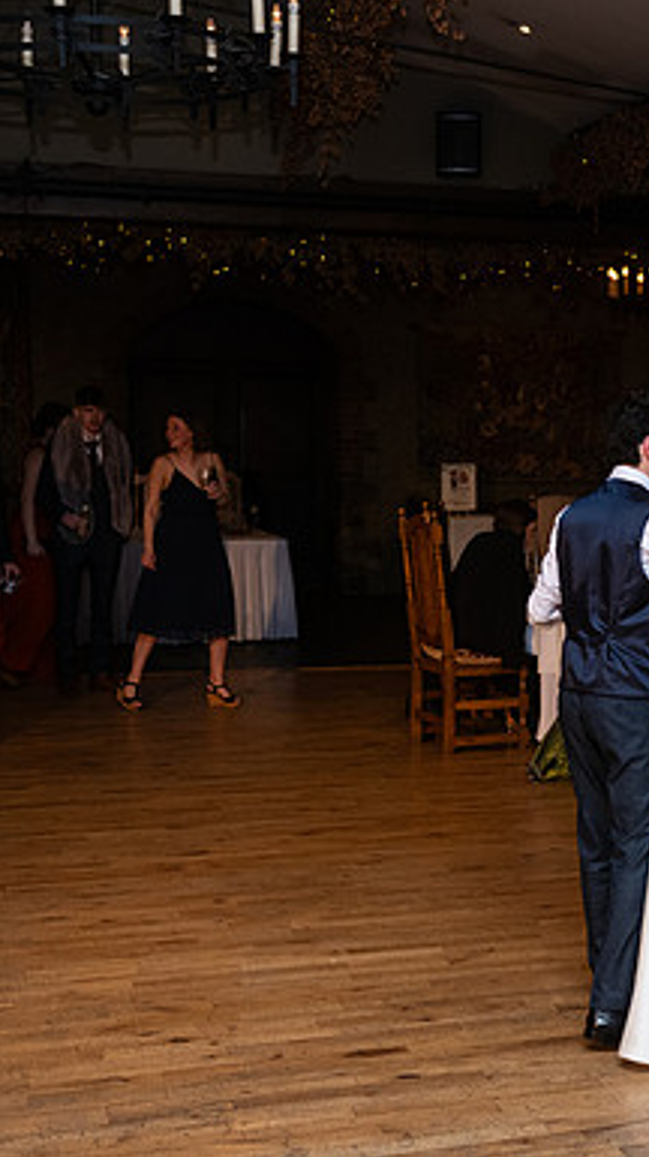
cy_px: 578
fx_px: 1839
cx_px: 628
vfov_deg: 34.9
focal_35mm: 60
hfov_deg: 19.5
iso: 1000
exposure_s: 1/160
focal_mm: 38
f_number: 3.5
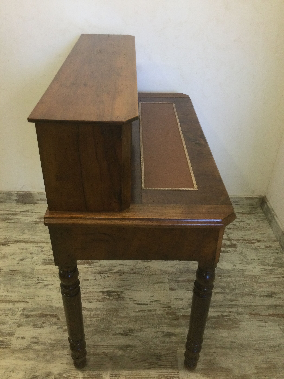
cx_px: 142
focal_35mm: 31
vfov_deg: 58.4
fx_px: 339
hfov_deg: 45.4
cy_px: 190
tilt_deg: -35.5
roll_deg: -0.1
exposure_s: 1/33
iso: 50
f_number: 2.4
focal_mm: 3.3
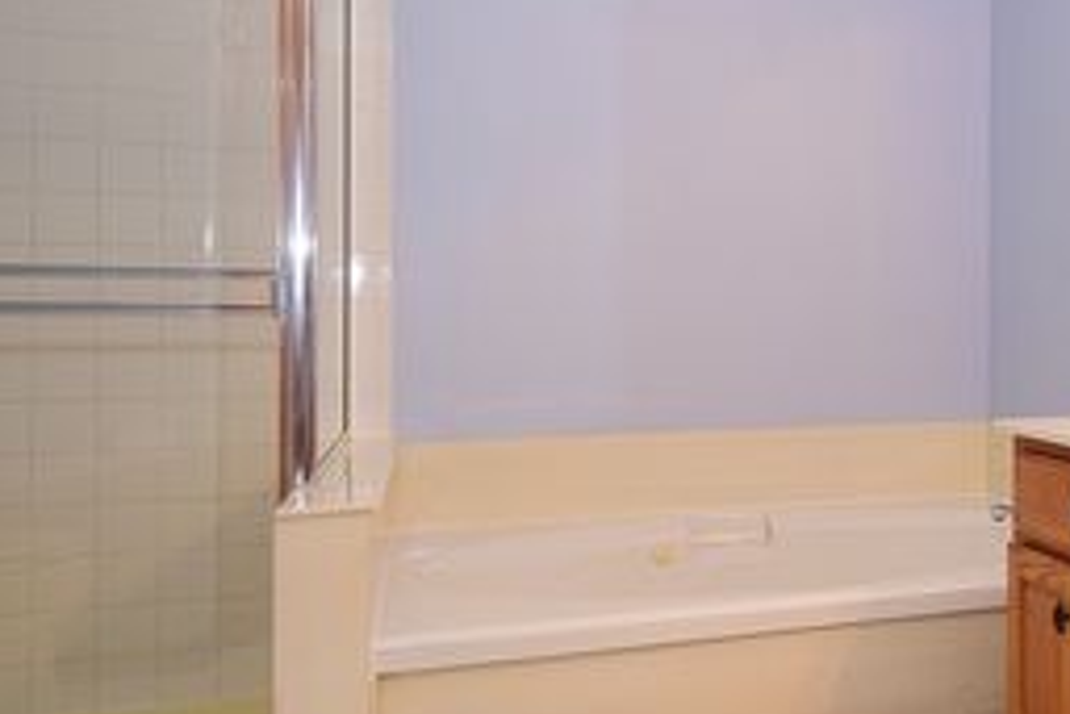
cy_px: 336
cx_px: 1057
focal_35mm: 41
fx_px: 1227
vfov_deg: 32.5
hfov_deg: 41.3
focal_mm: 11
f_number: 6.3
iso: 640
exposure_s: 1/60
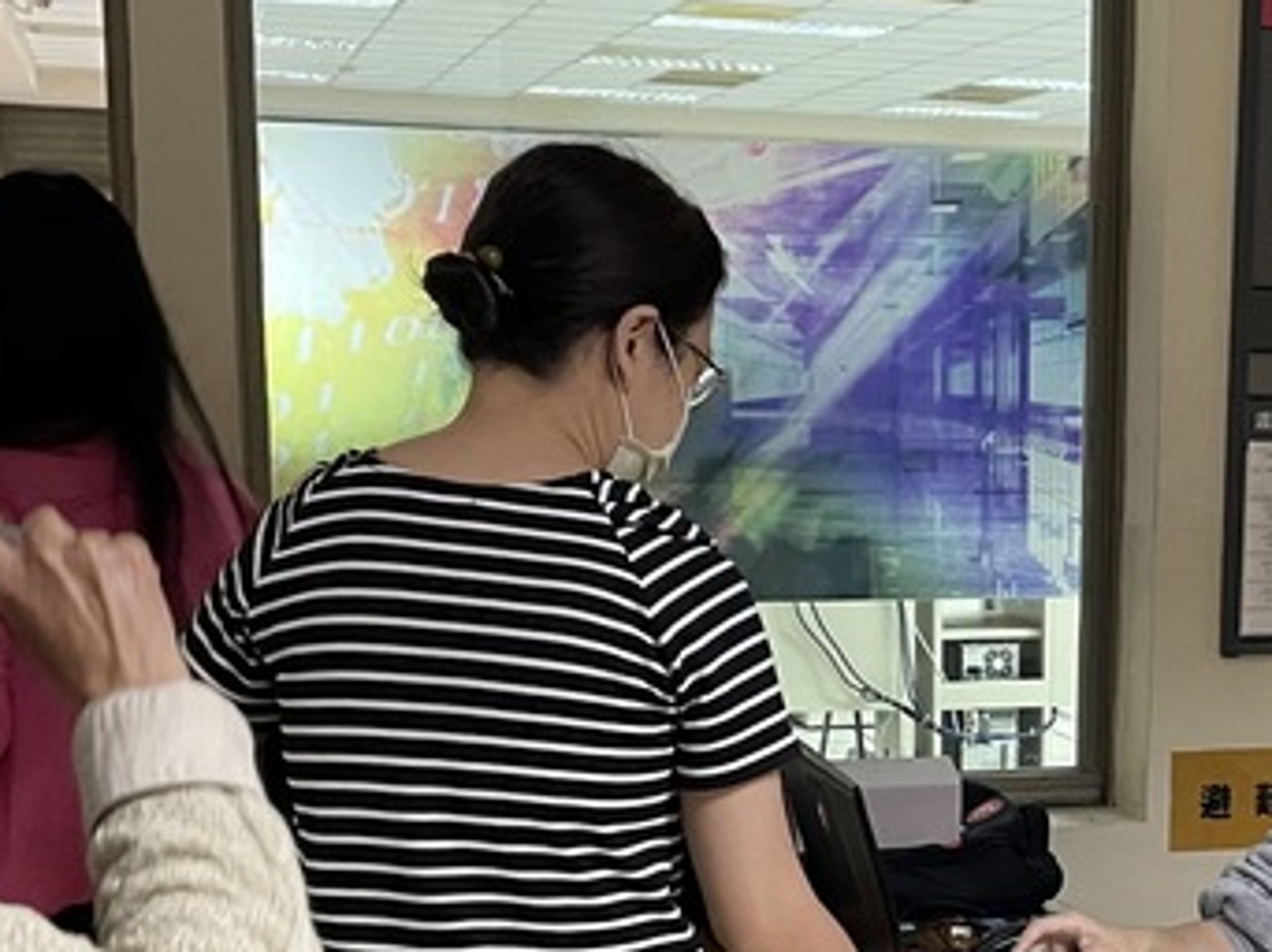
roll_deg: -0.7
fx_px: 2681
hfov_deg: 26.0
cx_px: 1082
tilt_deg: -9.8
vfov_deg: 19.8
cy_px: 852
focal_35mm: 73
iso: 320
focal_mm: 4.2
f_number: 1.6
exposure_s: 1/60
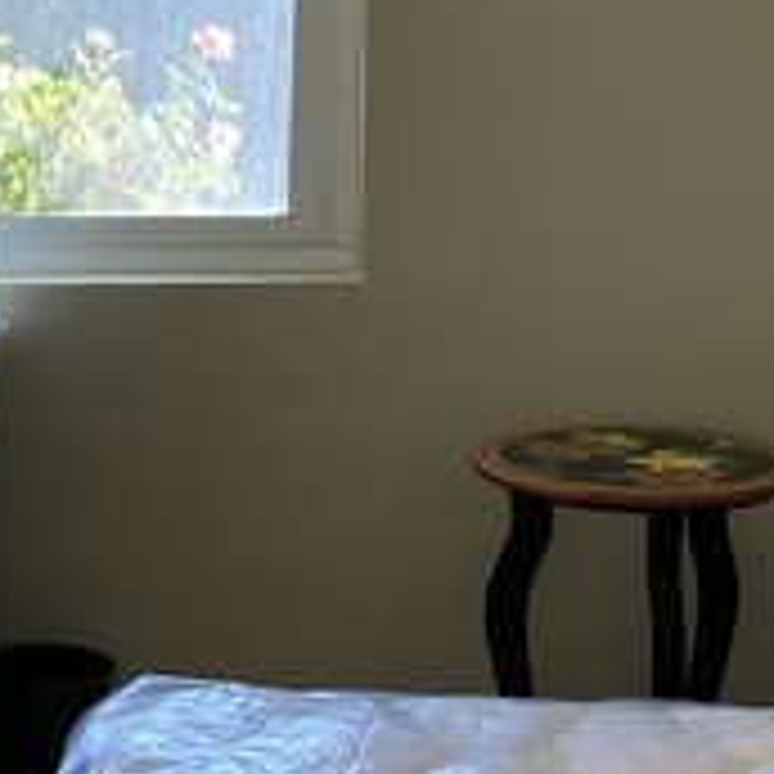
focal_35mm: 96
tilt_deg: -12.1
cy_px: 454
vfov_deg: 18.1
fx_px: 2429
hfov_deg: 16.6
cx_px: -358
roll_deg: +1.9
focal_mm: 3.99
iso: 80
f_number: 1.8
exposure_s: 1/120
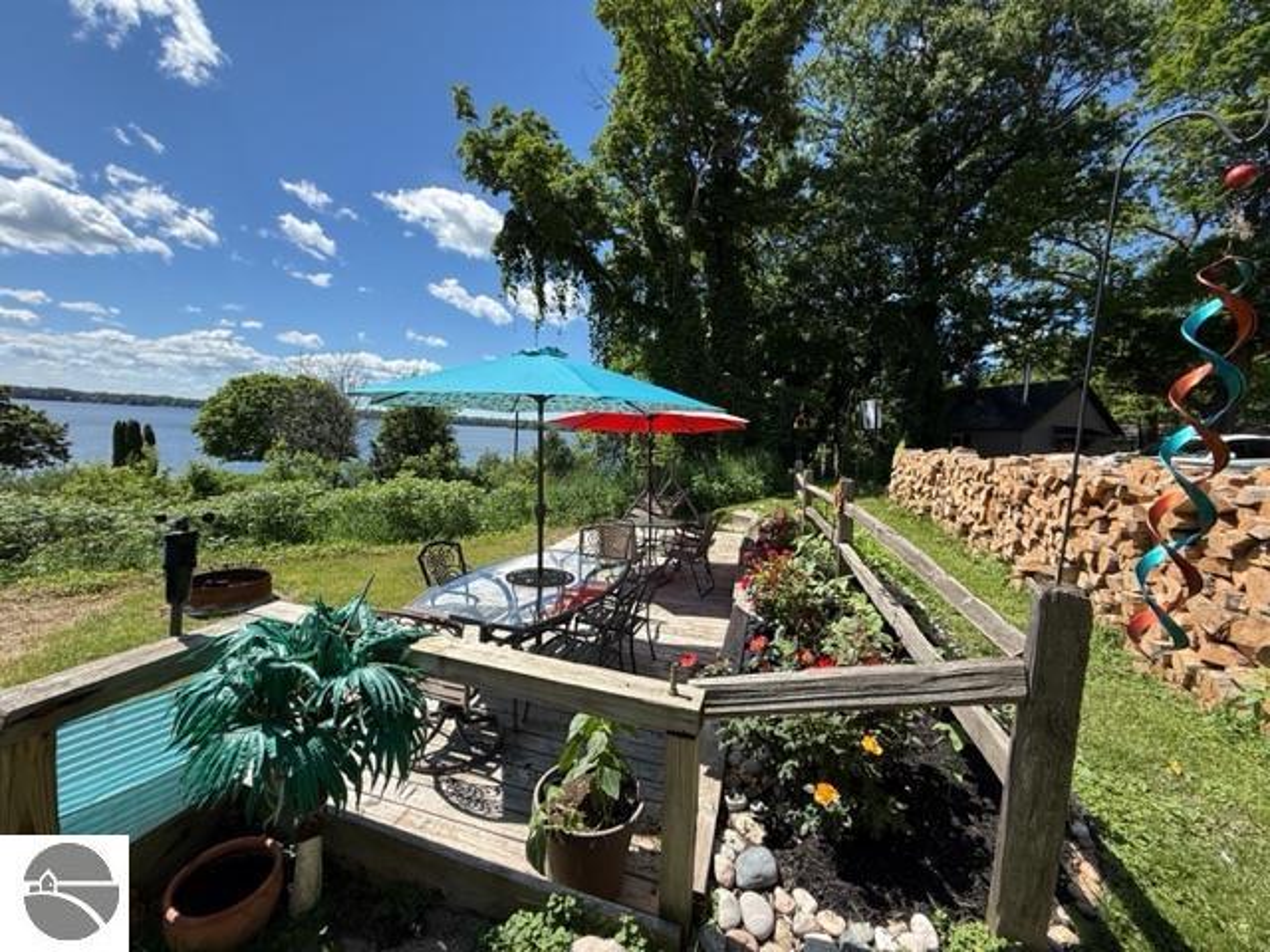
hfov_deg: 102.1
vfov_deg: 85.7
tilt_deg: -6.2
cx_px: 635
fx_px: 514
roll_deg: -3.5
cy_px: 476
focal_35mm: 14
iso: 50
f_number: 2.2
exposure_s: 1/1613
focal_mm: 2.22
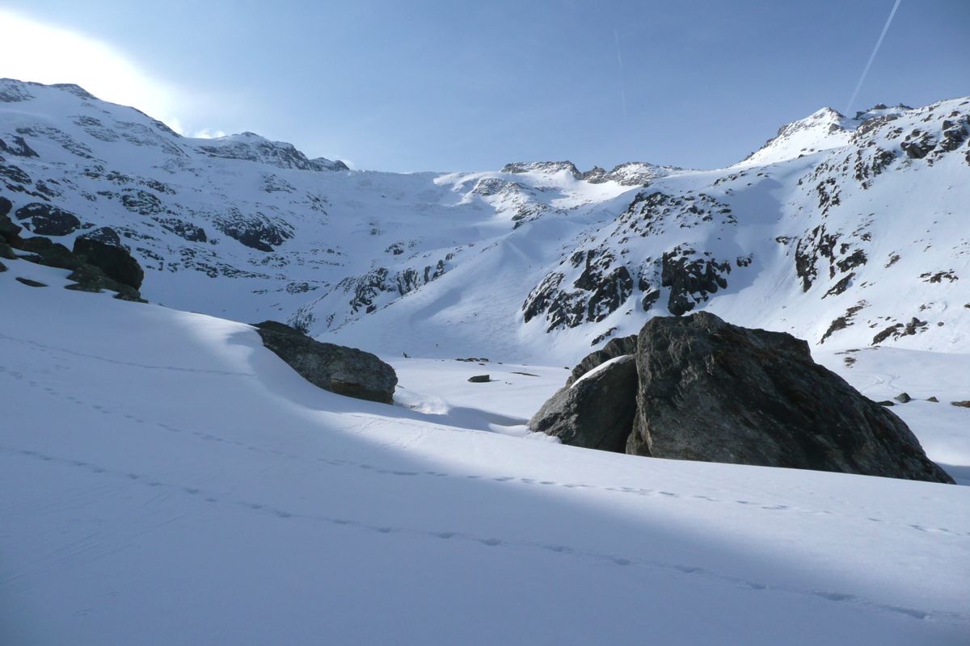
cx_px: 485
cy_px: 323
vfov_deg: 46.4
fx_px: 754
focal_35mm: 28
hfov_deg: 65.5
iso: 100
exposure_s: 1/320
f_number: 8
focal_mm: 4.6
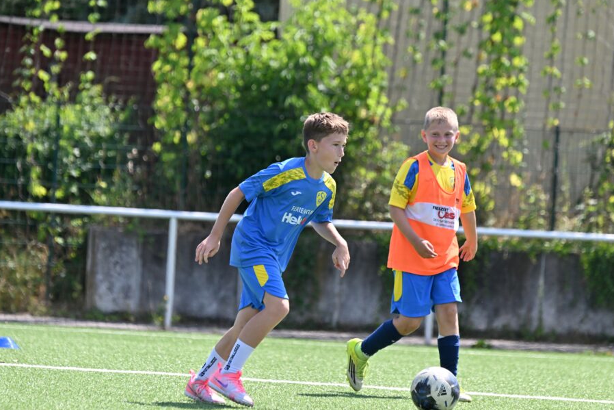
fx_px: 4861
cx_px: 300
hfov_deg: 7.2
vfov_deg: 4.8
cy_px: 208
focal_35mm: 285
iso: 450
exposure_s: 1/1600
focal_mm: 250
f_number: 5.6
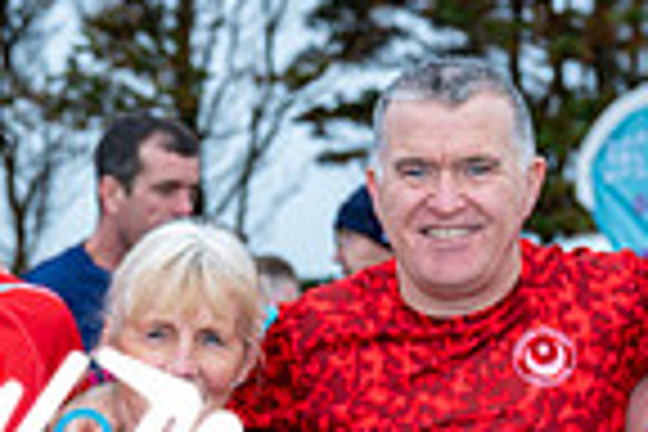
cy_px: 538
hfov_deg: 14.0
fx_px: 2610
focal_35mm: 145
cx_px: 81
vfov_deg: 9.3
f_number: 4
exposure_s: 1/200
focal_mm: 36
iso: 100
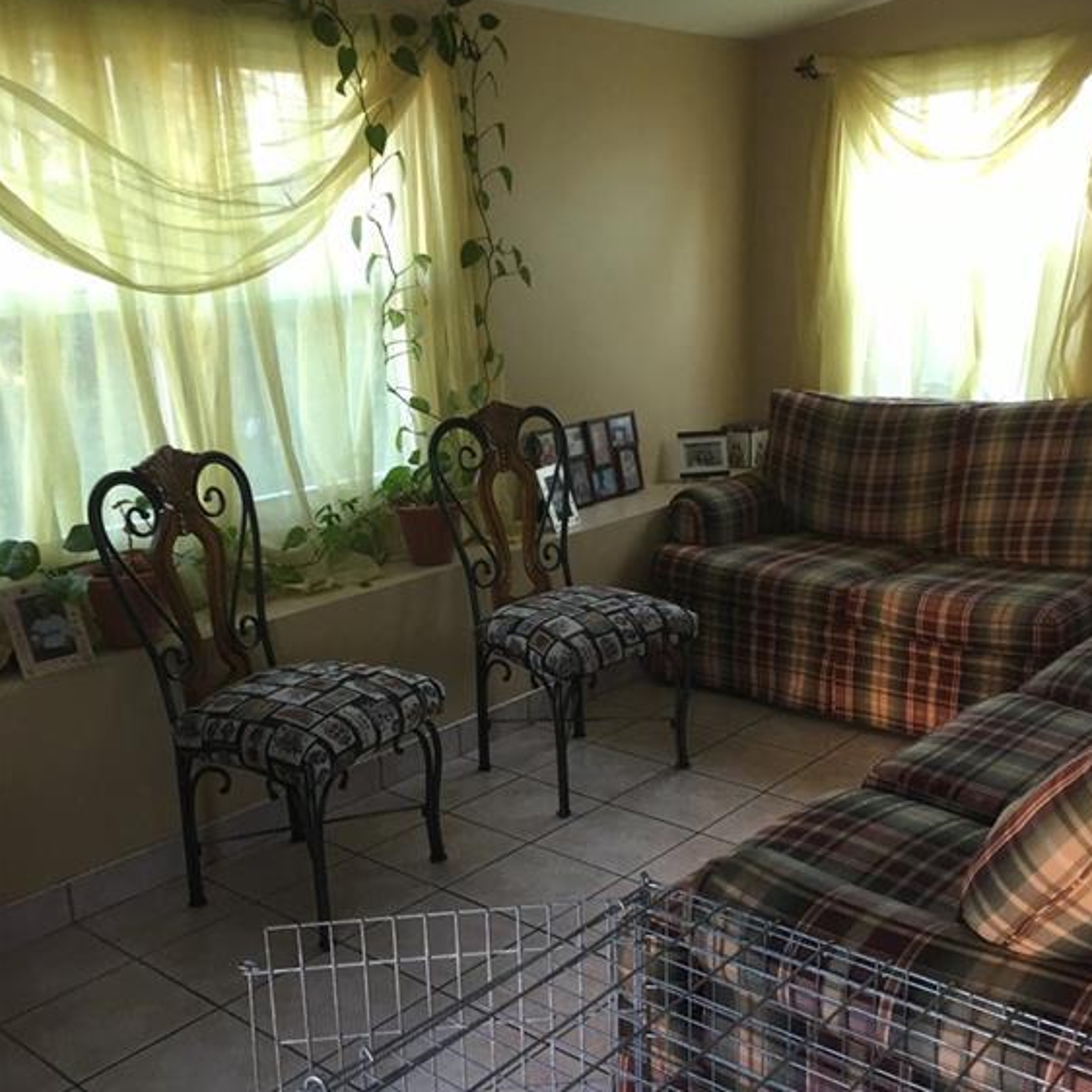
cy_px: 657
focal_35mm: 35
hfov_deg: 47.2
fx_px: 1249
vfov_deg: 46.9
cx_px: 556
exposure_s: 1/15
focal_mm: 4.15
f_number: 2.2
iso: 40
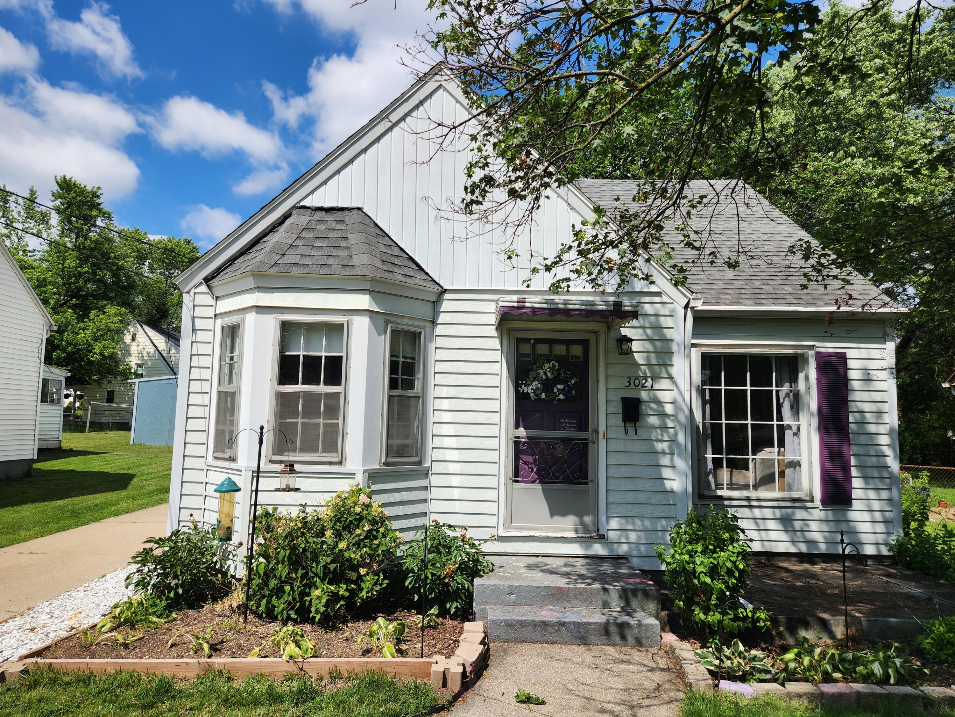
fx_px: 635
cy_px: 358
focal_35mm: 23
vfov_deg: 58.9
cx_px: 478
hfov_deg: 73.9
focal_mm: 5.4
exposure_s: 1/2060
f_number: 1.8
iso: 20
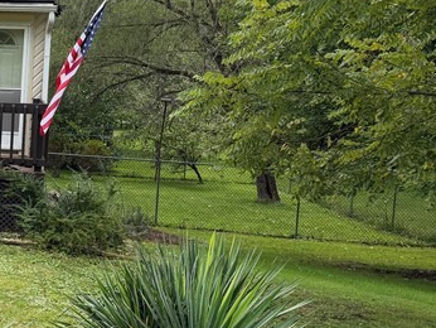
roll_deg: -1.3
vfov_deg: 20.7
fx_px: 895
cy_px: 143
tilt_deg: -5.1
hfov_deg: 23.9
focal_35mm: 71
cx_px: -140
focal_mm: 6.76
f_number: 1.78
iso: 100
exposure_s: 1/1192
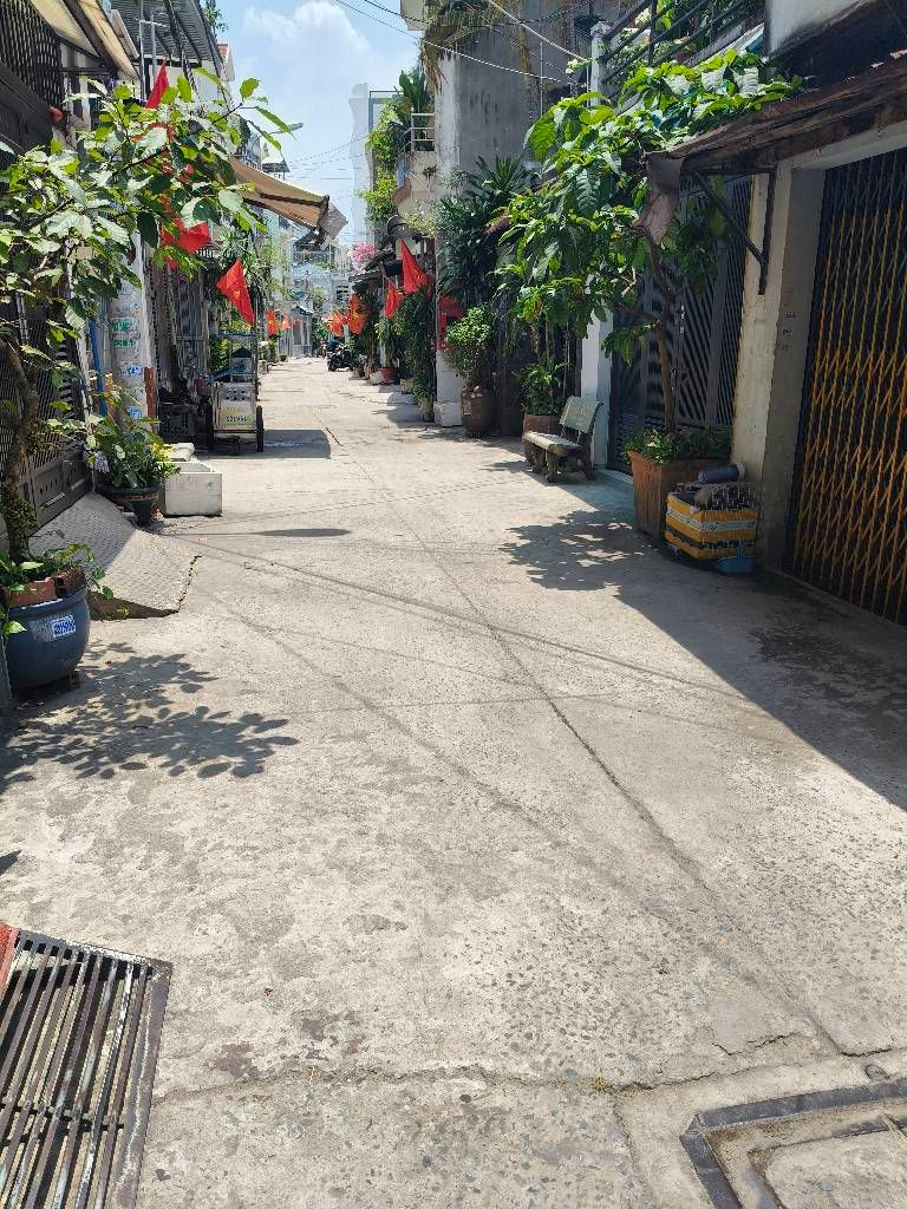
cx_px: 454
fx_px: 908
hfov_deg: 53.1
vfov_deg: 67.3
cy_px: 604
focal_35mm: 26
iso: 80
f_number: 1.8
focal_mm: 4.84
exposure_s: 1/2007
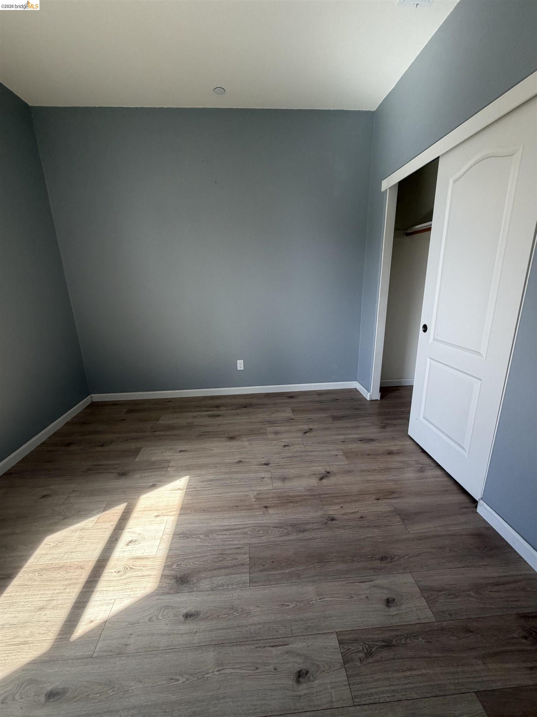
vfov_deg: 102.1
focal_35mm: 14
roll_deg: +0.9
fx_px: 290
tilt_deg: -15.8
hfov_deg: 85.7
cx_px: 268
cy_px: 358
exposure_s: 1/120
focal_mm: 2.22
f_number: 2.2
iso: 160
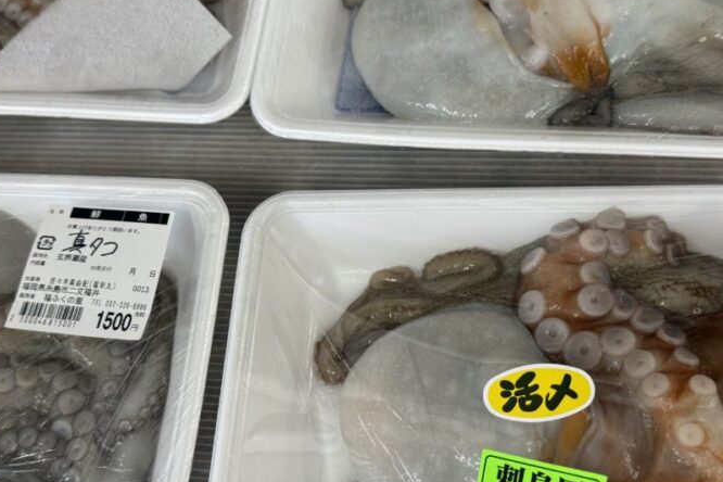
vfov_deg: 33.4
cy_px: 266
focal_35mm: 40
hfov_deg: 48.5
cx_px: 356
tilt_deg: -66.1
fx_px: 803
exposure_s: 1/121
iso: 160
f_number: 1.78
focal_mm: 6.76
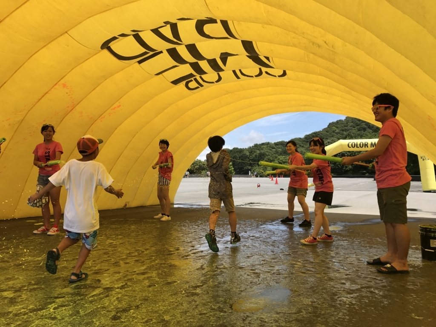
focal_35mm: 28
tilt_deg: +2.9
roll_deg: -0.2
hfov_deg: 63.4
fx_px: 353
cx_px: 218
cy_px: 164
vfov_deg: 49.7
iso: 20
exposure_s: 1/1880
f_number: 1.8
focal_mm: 3.99
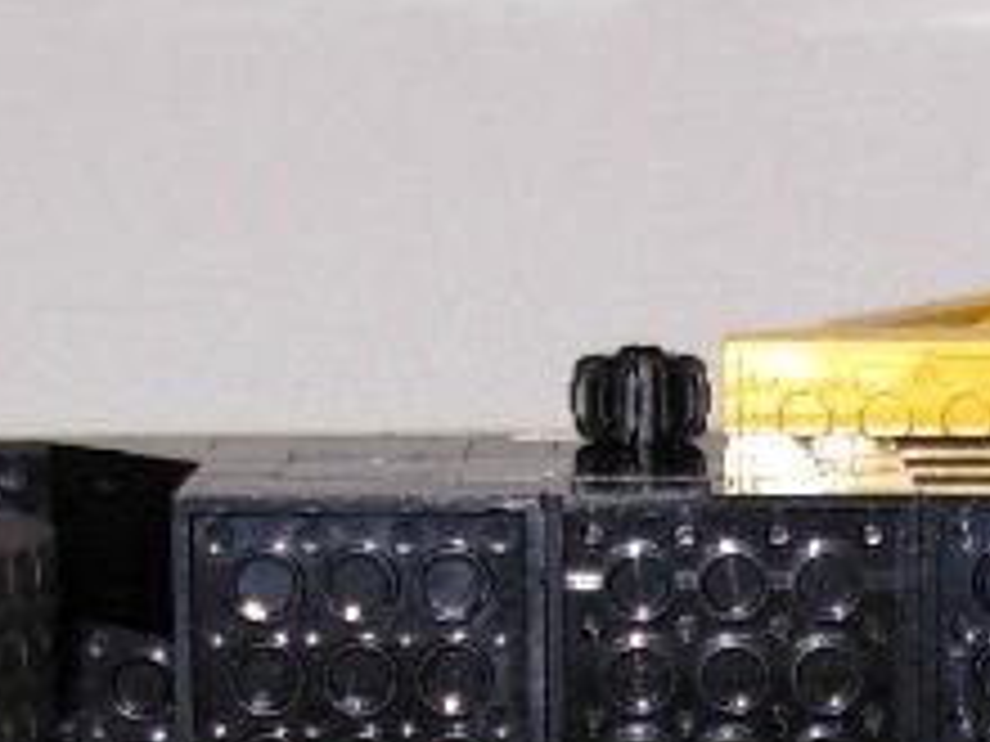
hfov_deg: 11.1
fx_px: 5062
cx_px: 720
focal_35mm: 177
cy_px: 1097
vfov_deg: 8.2
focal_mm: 6.3
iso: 79
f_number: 2.9
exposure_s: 1/22.6
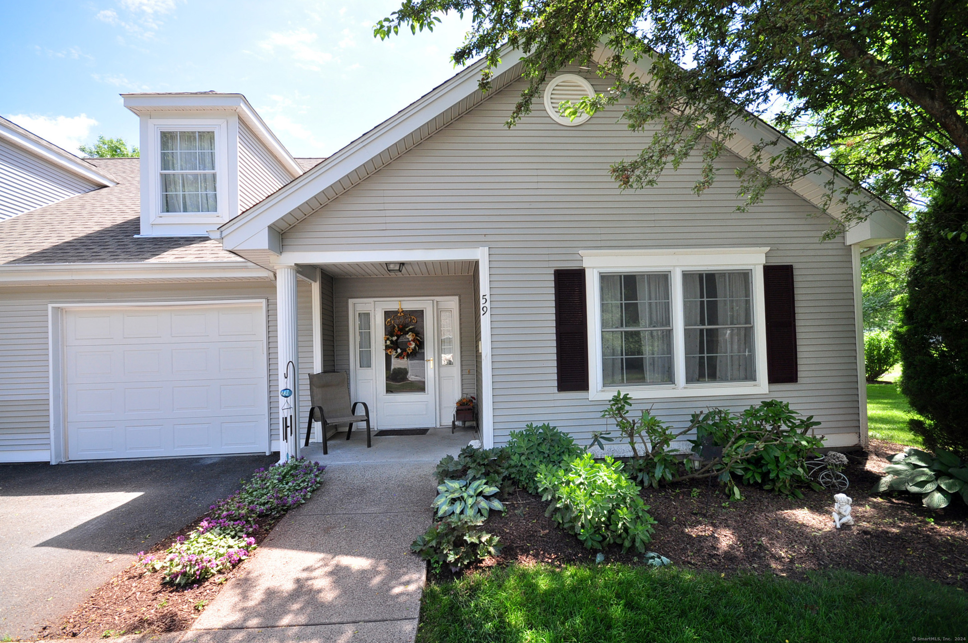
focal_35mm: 15
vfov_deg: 77.2
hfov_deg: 100.5
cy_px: 322
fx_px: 403
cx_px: 484
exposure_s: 1/160
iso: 320
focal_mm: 10
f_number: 8
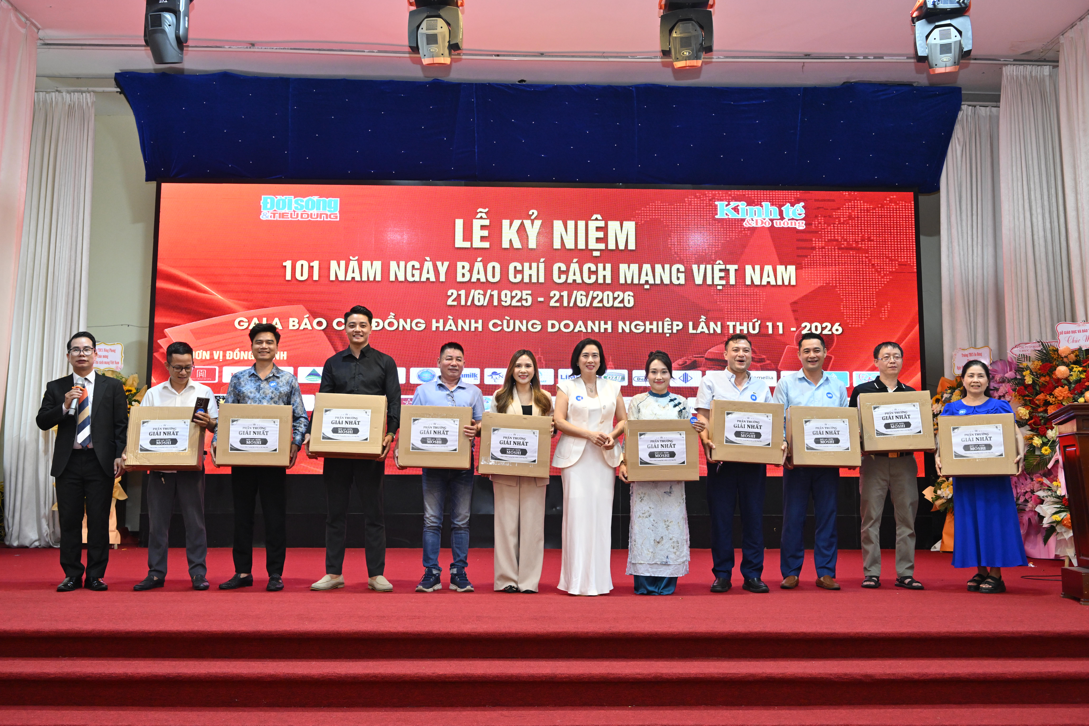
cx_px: 544
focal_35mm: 33
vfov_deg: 40.0
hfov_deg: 57.2
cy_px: 363
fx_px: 998
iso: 1600
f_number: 5.6
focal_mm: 33
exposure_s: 1/100
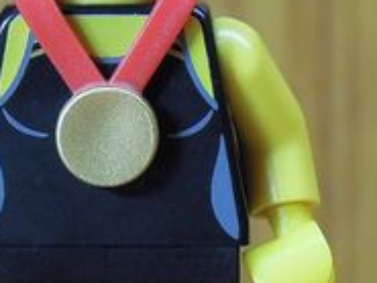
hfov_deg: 8.3
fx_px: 2594
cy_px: 130
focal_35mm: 238
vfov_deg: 6.3
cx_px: 118
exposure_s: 1/25
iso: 160
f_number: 3.5
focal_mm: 9.9
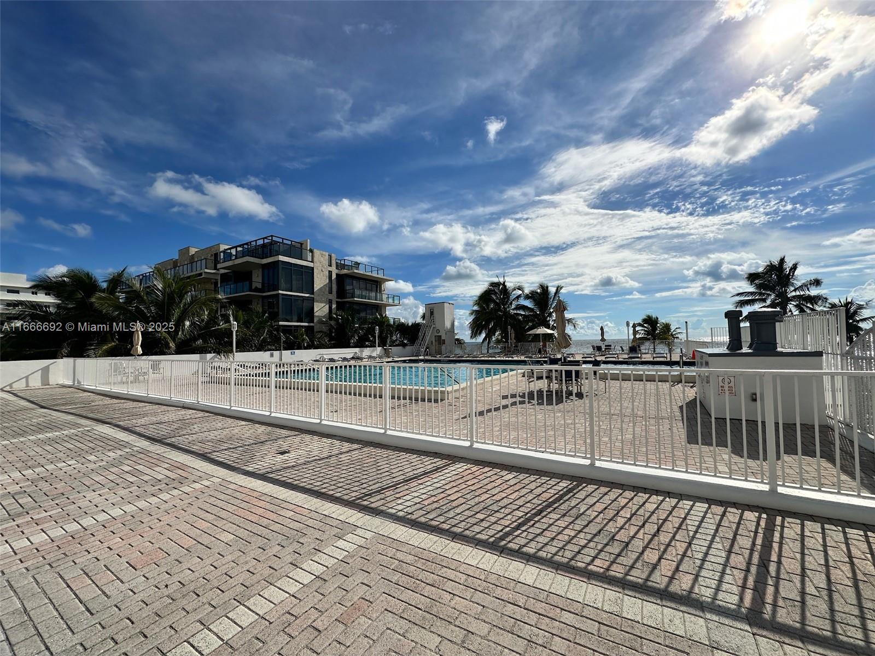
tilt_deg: +0.4
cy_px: 328
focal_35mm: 14
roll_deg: +2.6
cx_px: 438
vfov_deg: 85.7
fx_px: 354
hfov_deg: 102.1
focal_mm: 2.22
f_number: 2.2
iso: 50
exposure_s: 1/7299
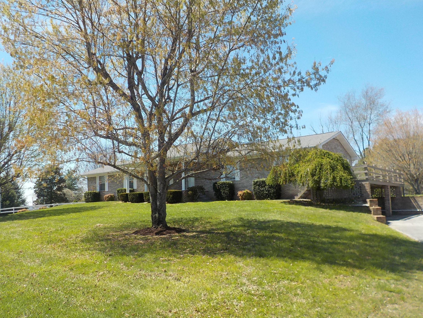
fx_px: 379
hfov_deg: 58.3
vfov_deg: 45.4
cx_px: 207
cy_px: 163
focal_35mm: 31
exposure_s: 1/640
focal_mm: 4.1
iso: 125
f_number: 3.3
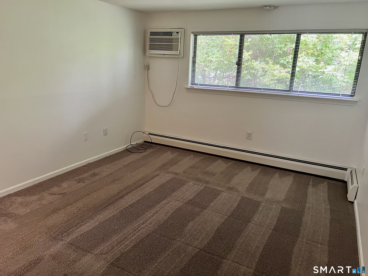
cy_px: 138
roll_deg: -2.1
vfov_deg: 53.1
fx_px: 276
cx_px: 184
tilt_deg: -15.3
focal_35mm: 26
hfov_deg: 67.3
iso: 320
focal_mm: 5.7
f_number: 1.5
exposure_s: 1/60
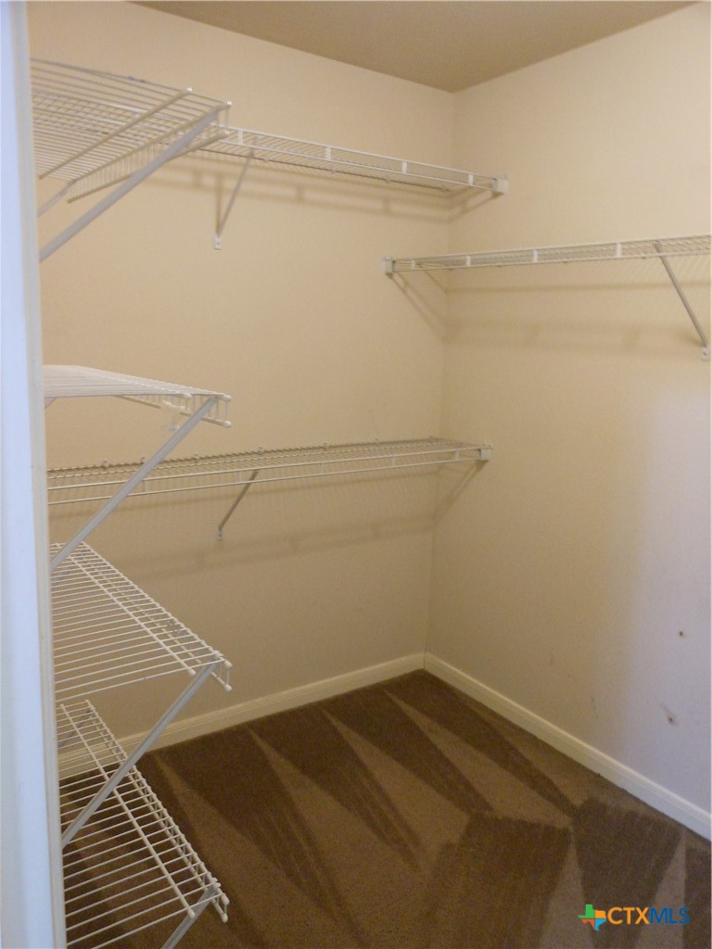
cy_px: 474
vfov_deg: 63.4
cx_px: 356
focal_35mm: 28
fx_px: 768
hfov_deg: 49.7
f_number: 3.7
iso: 500
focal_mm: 5
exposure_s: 1/8
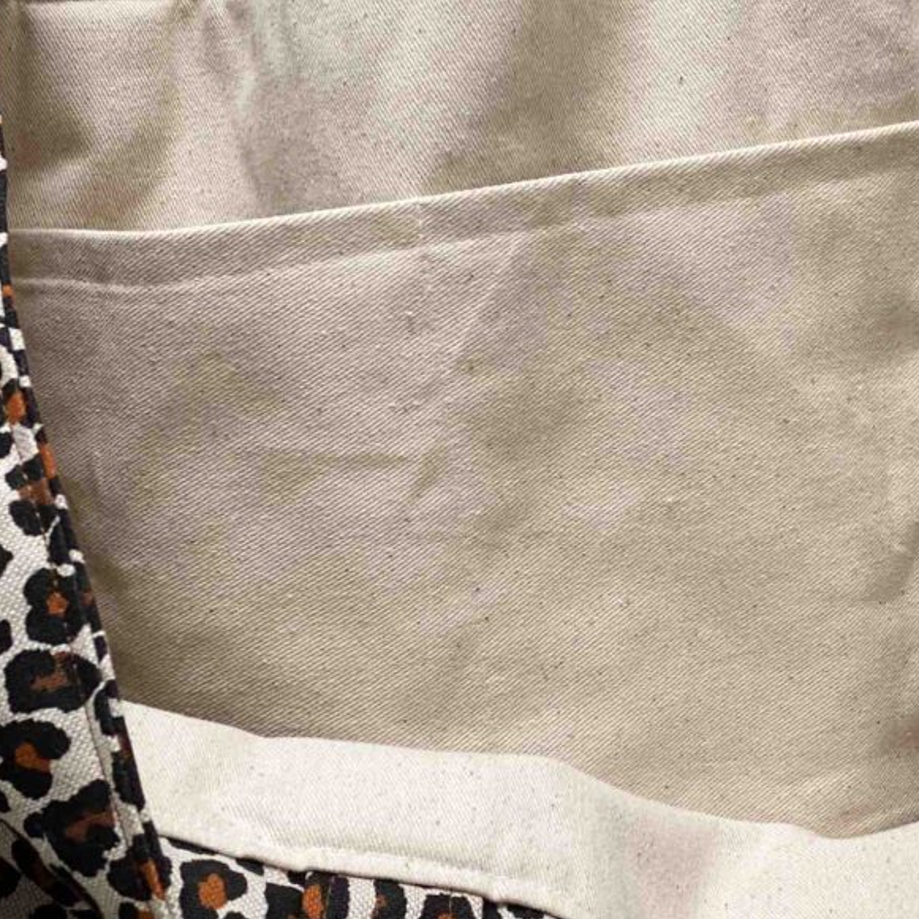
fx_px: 2433
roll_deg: +0.9
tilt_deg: -4.0
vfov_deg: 21.2
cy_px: 226
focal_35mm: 81
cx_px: 598
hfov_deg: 21.3
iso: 50
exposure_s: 1/122
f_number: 2
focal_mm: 6
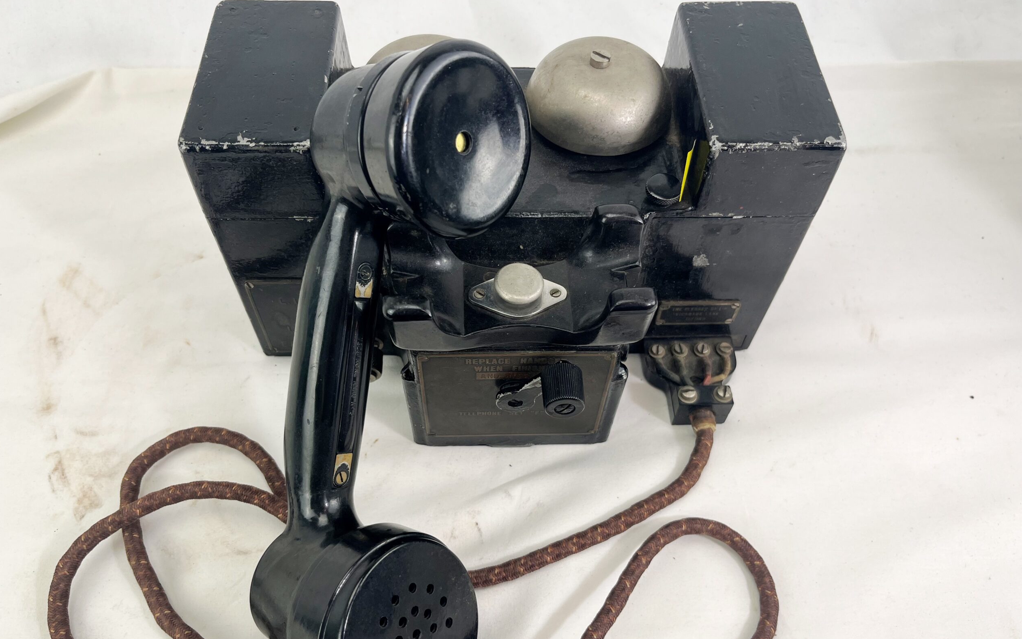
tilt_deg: -53.5
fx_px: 780
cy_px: 351
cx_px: 504
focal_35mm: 28
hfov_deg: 66.5
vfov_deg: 44.5
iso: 32
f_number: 1.6
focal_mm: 5.1
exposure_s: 1/138
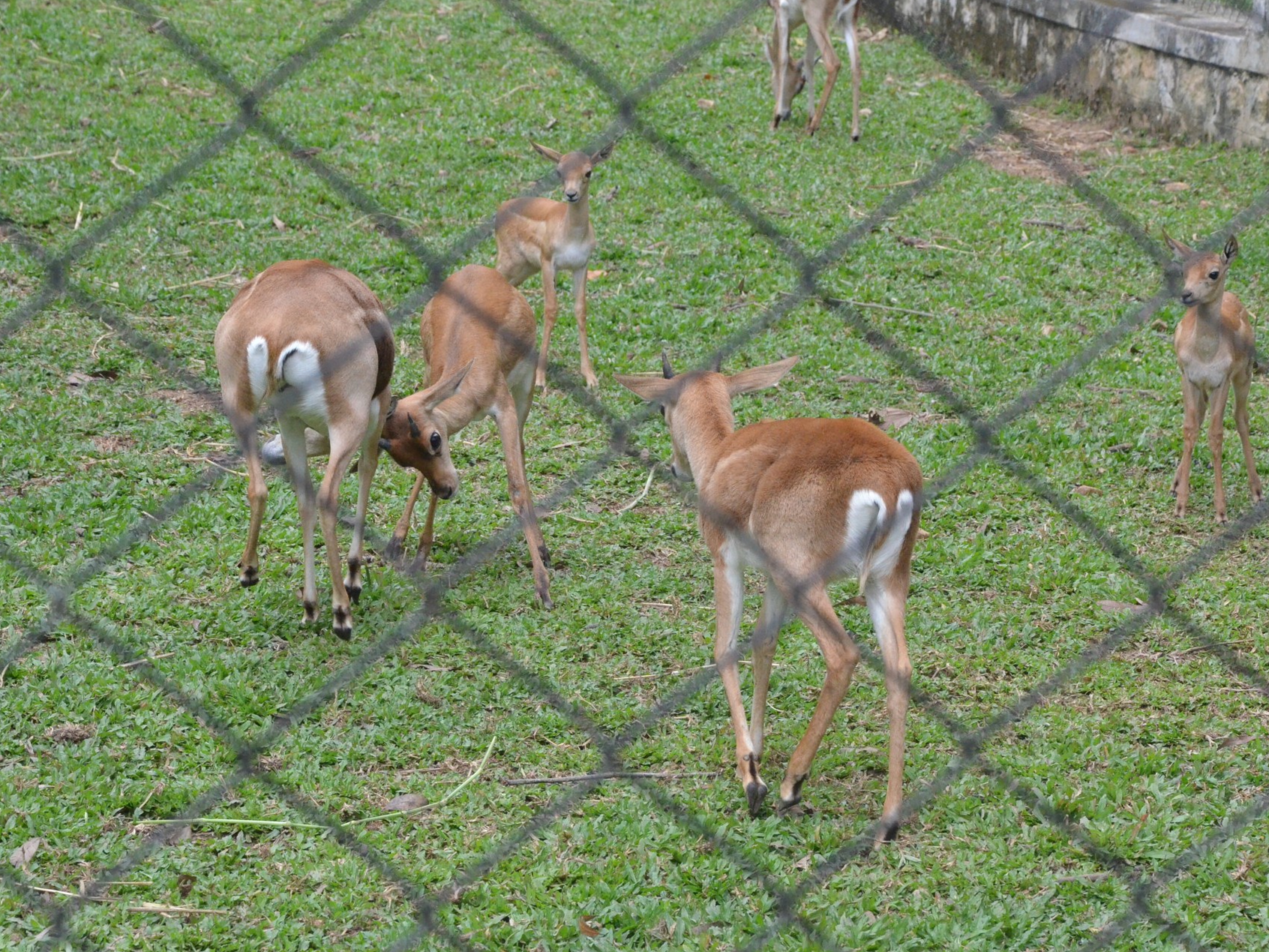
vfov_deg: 10.1
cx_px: 646
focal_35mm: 147
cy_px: 476
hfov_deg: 13.4
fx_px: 5389
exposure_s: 1/1000
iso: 4000
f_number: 13
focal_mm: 90
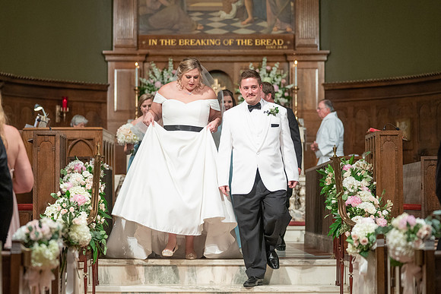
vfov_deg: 12.7
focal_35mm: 108
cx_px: 210
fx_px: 1318
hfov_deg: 19.0
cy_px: 156
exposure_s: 1/160
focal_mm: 95
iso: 2000
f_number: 2.8
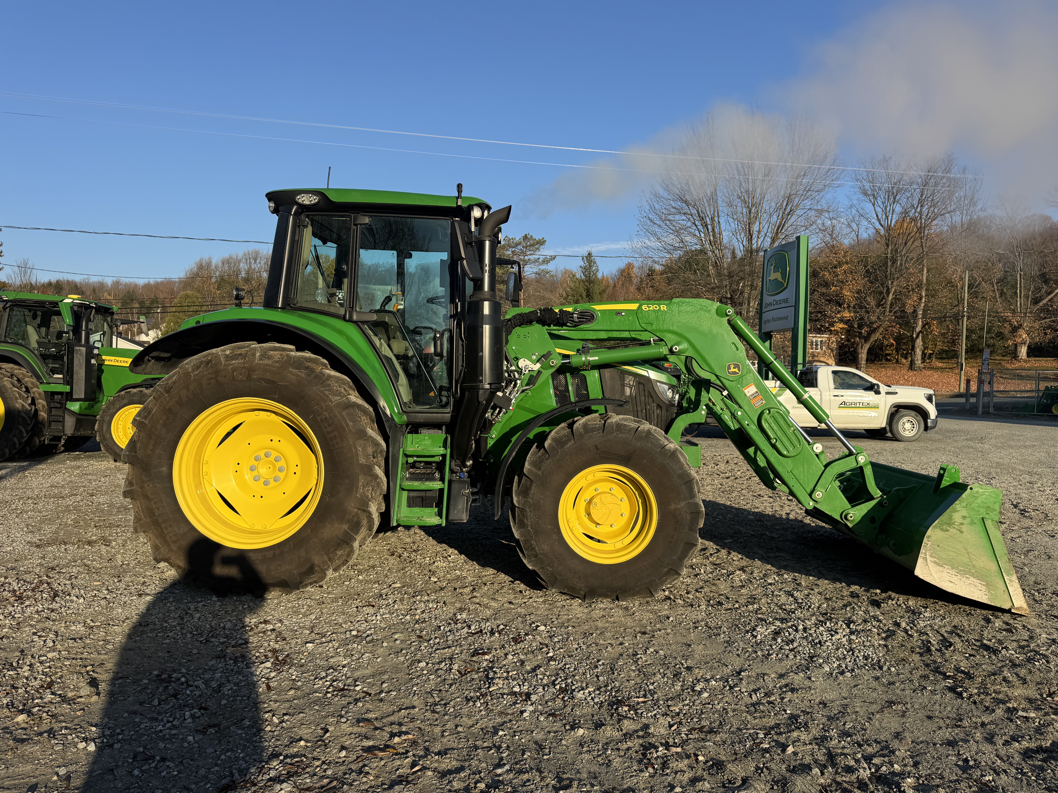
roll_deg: -0.8
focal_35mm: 25
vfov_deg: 54.9
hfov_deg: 69.4
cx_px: 551
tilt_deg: +1.1
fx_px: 764
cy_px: 382
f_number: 1.78
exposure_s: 1/3096
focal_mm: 6.76
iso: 80
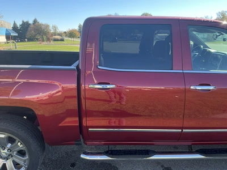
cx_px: 114
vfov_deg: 49.7
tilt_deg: -15.1
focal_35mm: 28
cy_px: 85
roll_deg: -0.3
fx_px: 184
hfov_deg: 63.4
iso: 25
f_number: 1.8
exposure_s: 1/265
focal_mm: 3
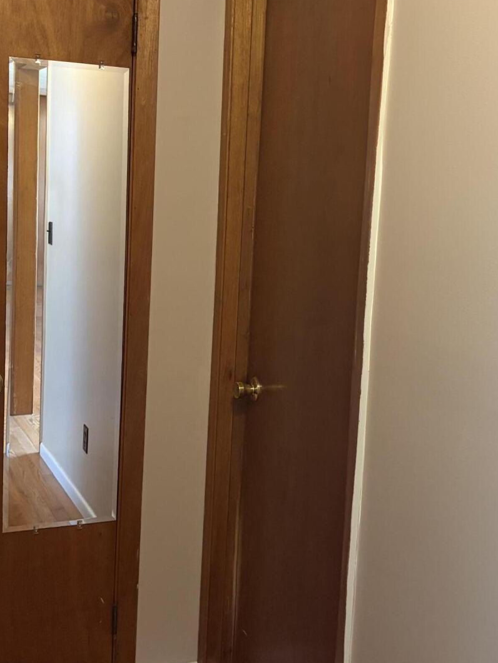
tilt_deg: -6.6
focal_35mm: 49
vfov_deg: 38.8
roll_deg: -2.8
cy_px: 286
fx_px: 940
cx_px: 296
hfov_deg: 29.6
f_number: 1.6
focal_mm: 5.96
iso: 500
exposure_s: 1/40
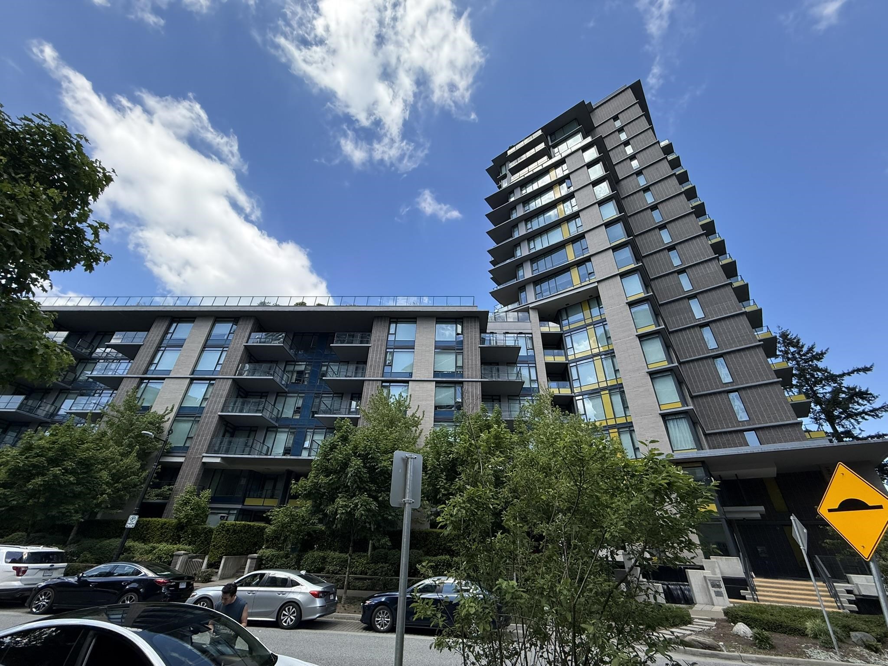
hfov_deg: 102.1
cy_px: 333
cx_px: 444
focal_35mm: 14
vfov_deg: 85.7
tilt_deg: +31.7
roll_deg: -1.8
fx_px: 359
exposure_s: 1/1017
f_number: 2.2
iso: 64
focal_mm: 2.22
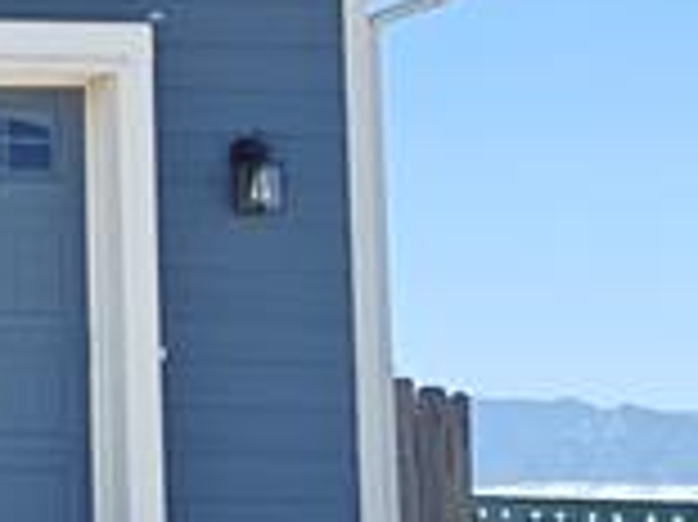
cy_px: 160
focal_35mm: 159
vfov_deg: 9.3
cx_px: -1428
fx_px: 3204
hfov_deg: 9.5
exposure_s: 1/1674
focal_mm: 5.59
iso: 64
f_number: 1.8
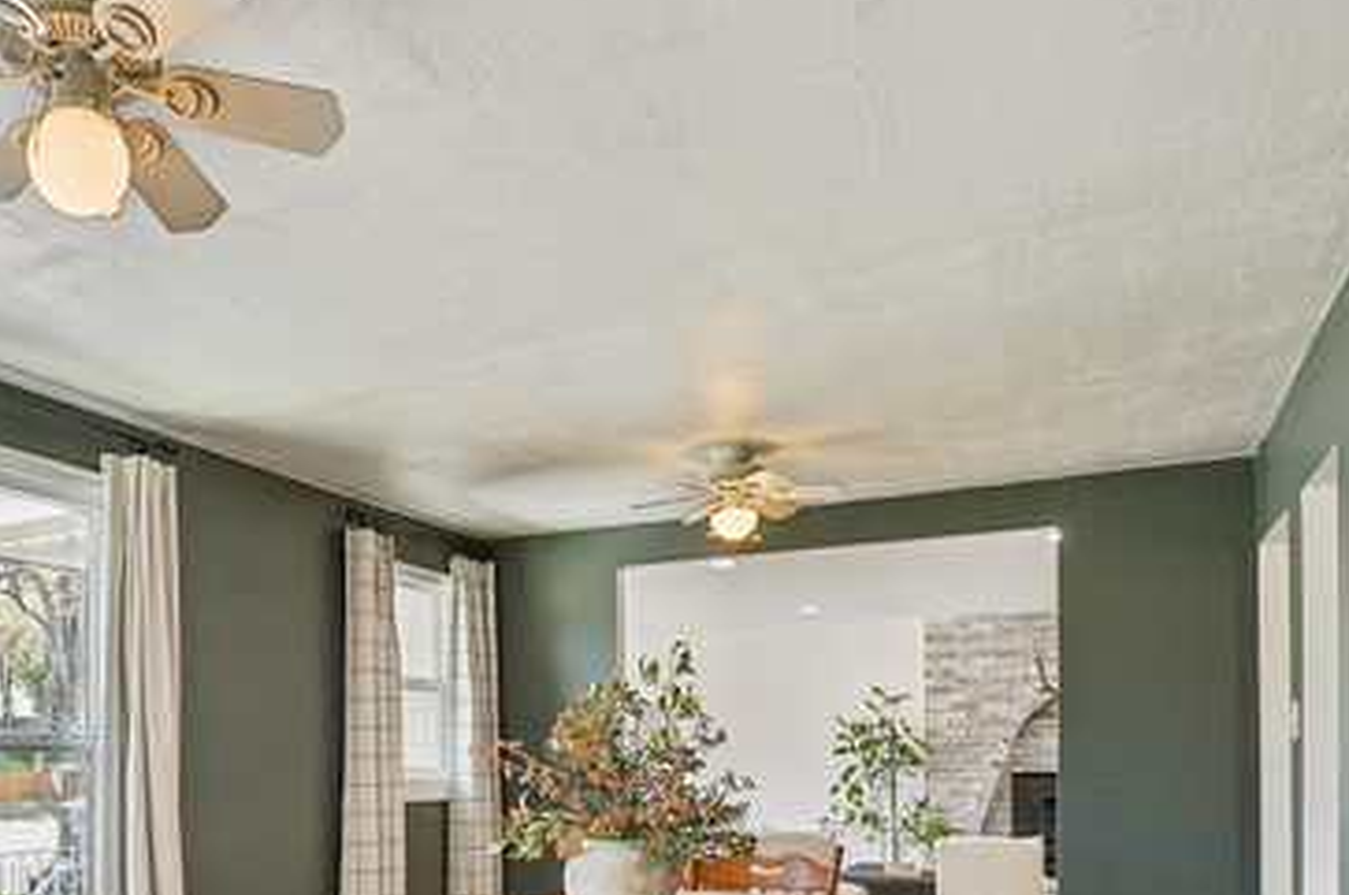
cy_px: 761
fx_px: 1123
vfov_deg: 41.0
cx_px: 409
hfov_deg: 60.0
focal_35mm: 30
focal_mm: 17
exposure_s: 1/40
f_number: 8
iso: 400
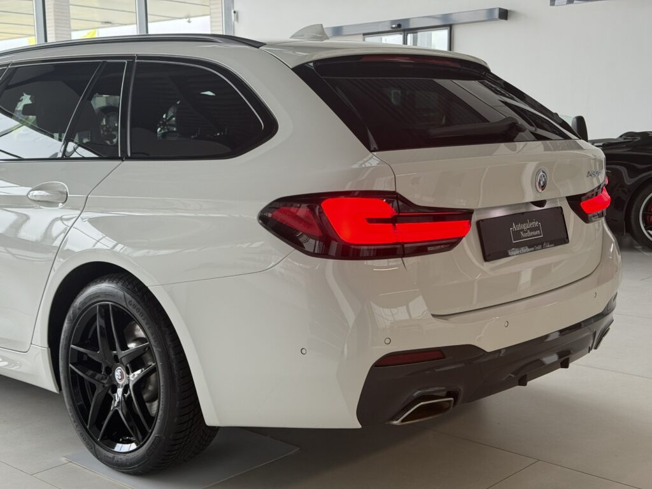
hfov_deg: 39.7
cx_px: 326
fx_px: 904
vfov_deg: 30.3
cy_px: 244
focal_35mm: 48
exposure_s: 1/76
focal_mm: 6.76
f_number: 1.78
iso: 80
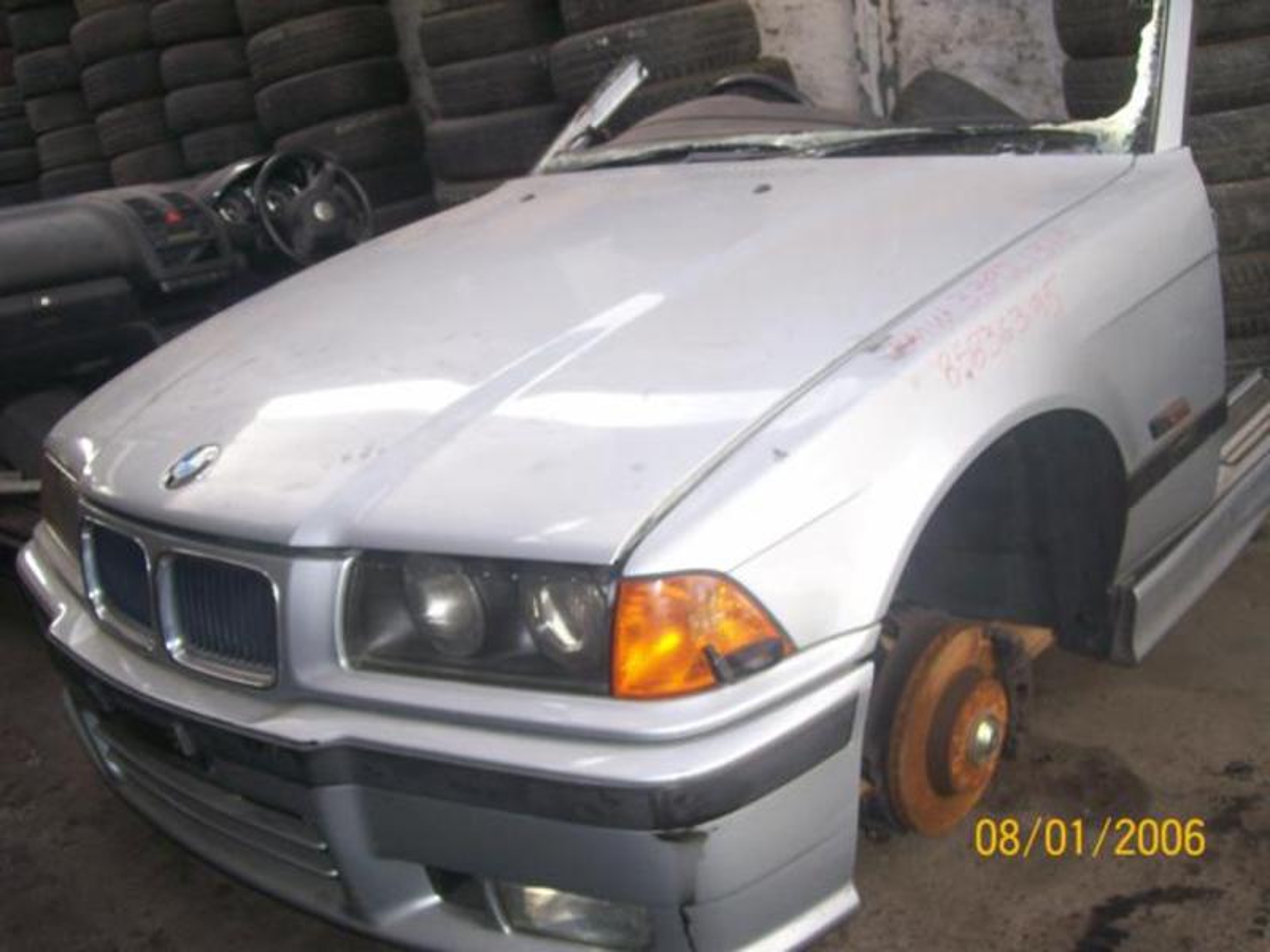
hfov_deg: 51.4
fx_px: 1321
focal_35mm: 36
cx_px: 635
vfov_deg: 39.7
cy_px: 476
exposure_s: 1/92.8
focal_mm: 6
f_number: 2.7
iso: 80
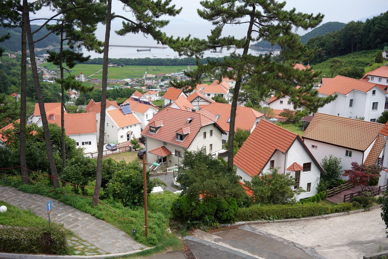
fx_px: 377
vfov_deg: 37.9
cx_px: 194
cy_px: 130
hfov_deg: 54.4
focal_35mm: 35
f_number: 10
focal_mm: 35
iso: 100
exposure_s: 1/125
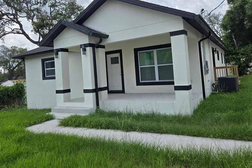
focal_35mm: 28
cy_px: 69
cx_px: 116
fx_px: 196
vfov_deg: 46.2
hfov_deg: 65.4
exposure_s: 1/1983
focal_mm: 5.4
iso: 25
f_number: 1.8
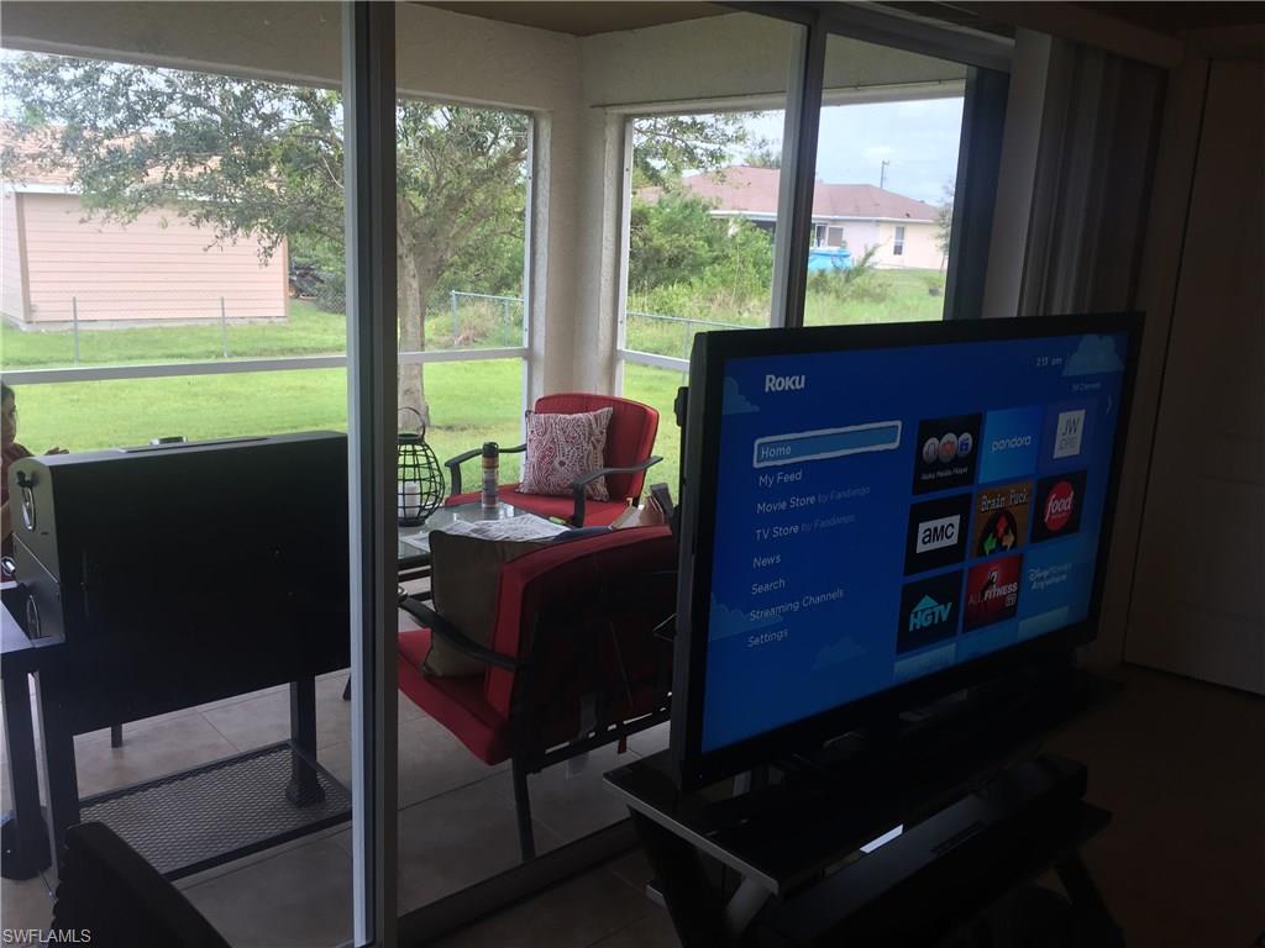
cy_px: 474
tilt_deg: -12.6
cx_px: 632
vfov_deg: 48.2
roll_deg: -4.0
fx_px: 1060
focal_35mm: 29
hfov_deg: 61.7
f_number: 2.2
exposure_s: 1/120
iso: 50
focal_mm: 4.15
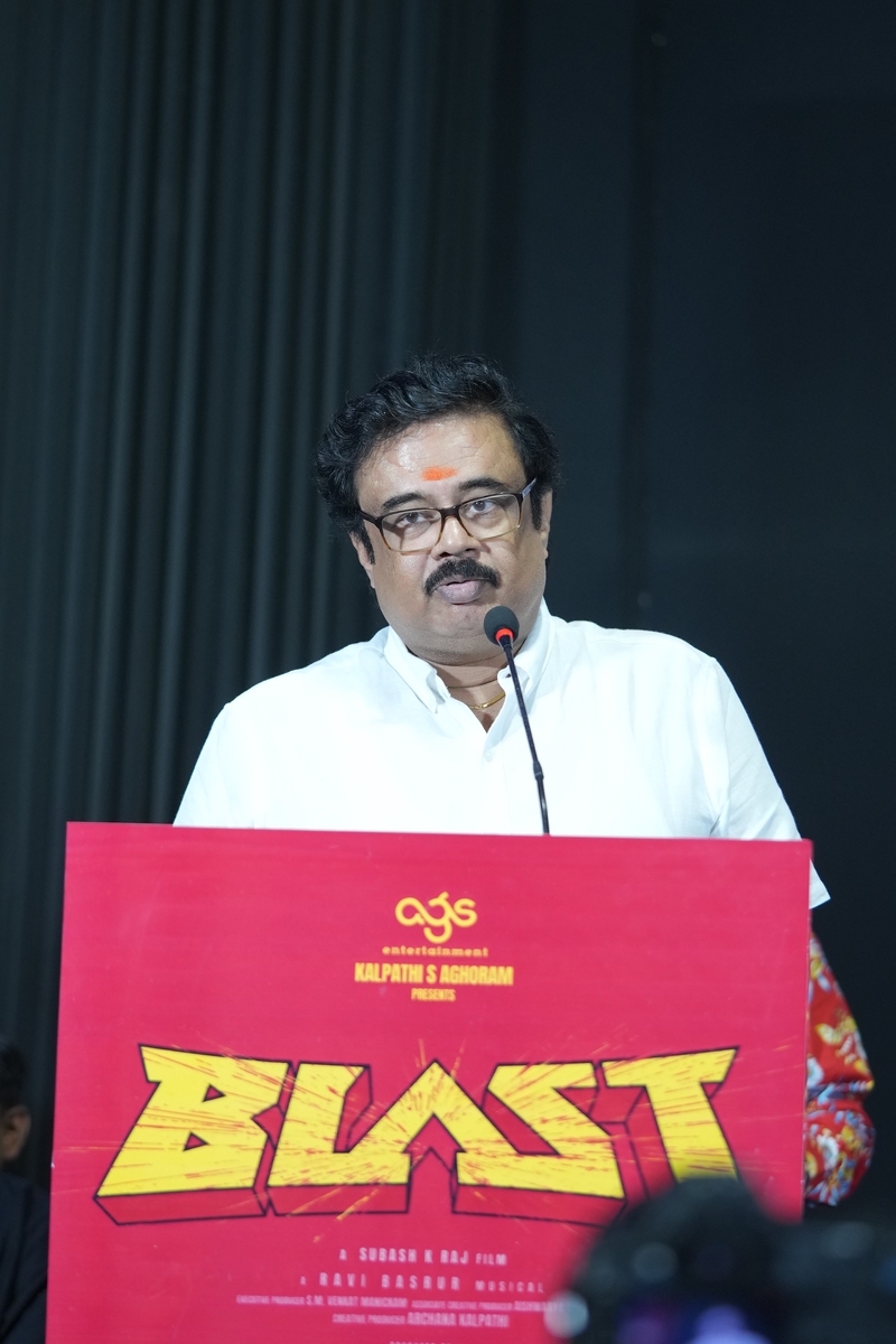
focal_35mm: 135
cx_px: 448
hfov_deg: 10.2
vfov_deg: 15.2
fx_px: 5040
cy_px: 672
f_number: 2.8
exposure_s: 1/200
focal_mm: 90
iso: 1000
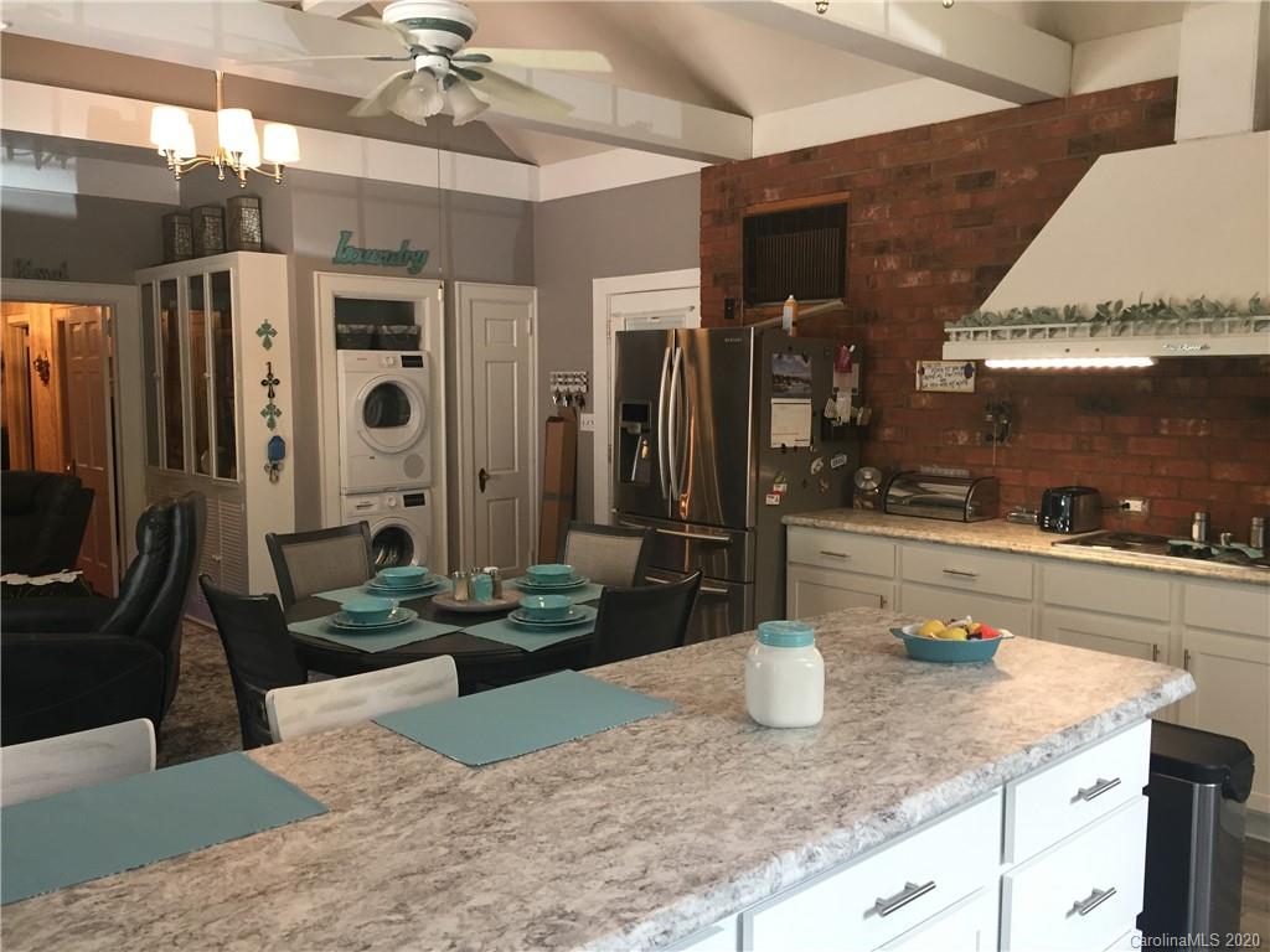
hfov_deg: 61.7
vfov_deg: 48.2
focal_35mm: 29
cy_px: 476
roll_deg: -1.2
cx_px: 635
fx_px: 1064
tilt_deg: -8.5
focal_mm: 4.15
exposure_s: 1/30
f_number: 2.2
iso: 80
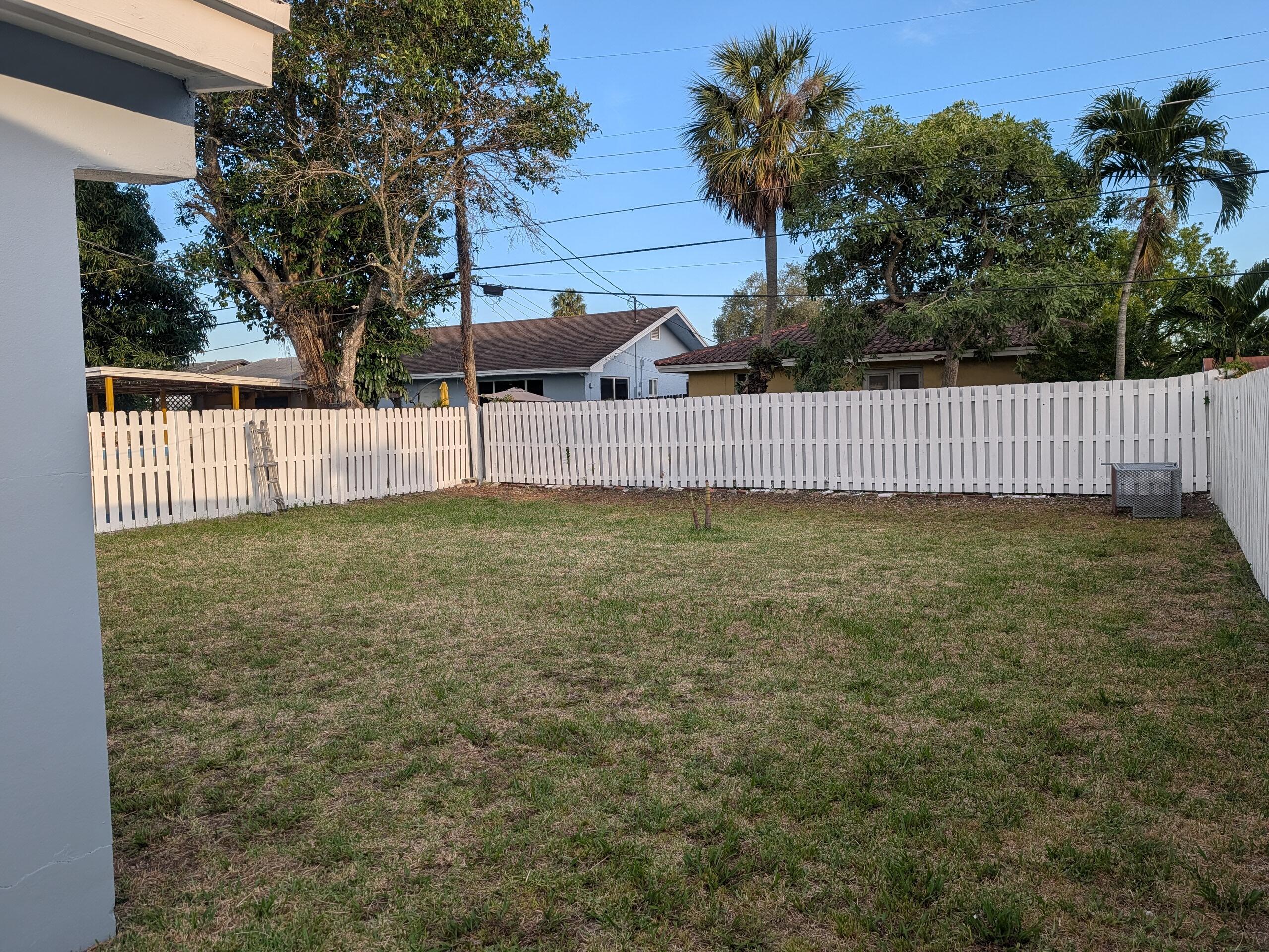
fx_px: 880
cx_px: 634
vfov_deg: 56.8
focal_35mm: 24
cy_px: 476
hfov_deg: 71.6
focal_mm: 6.9
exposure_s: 1/459
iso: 21
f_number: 1.68
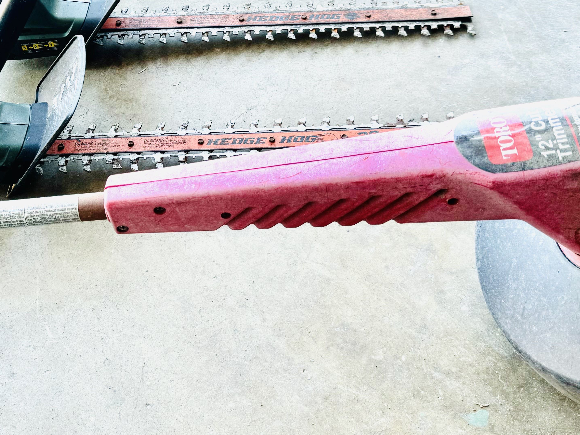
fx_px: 804
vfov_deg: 29.7
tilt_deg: -48.2
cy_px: 100
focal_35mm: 48
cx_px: 176
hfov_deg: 39.0
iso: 80
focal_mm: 6.76
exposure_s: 1/121
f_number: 1.78
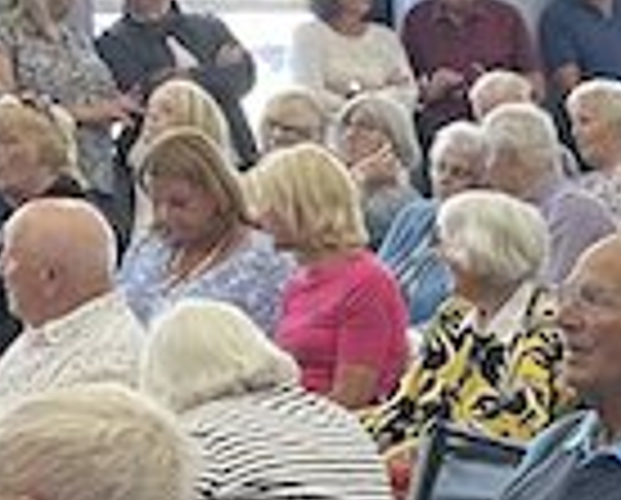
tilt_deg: -13.4
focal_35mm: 156
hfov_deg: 11.2
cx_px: 1251
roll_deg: -1.0
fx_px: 2873
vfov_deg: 9.7
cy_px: 676
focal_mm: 4.2
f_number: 1.6
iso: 80
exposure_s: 1/50
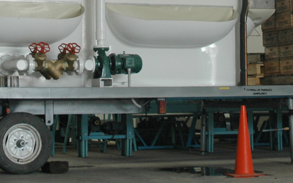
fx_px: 974
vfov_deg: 10.5
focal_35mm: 122
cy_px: -45
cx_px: 68
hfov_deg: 17.0
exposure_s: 1/60
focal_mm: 24
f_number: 5
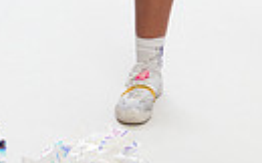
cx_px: 214
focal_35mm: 173
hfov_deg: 12.1
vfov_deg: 7.0
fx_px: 1234
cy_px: -282
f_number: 5.6
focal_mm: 49
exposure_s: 1/250
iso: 640
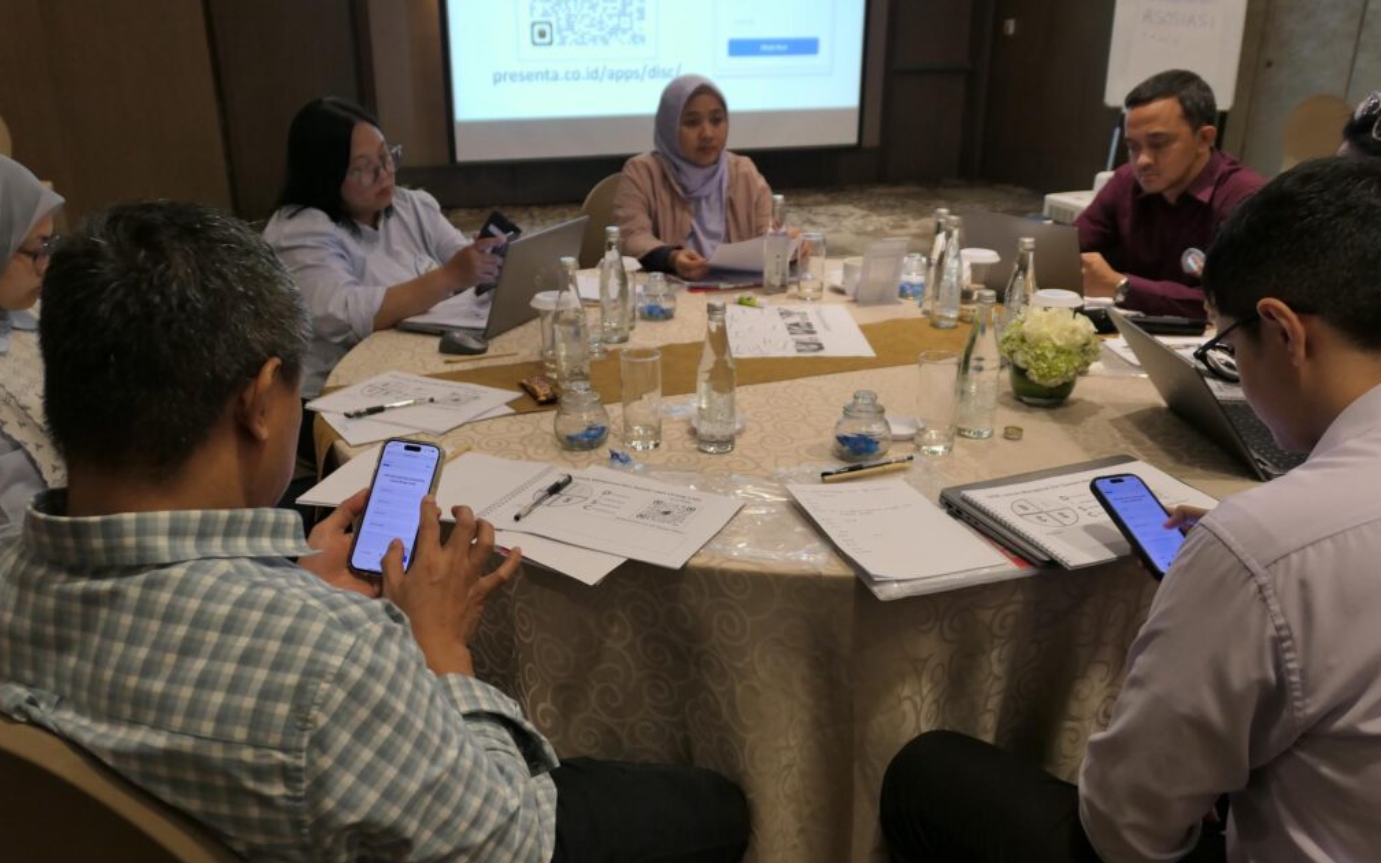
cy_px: 435
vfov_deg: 43.1
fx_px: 1091
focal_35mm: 29
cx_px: 685
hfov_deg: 64.6
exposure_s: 1/80
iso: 400
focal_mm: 10.1
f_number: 2.2
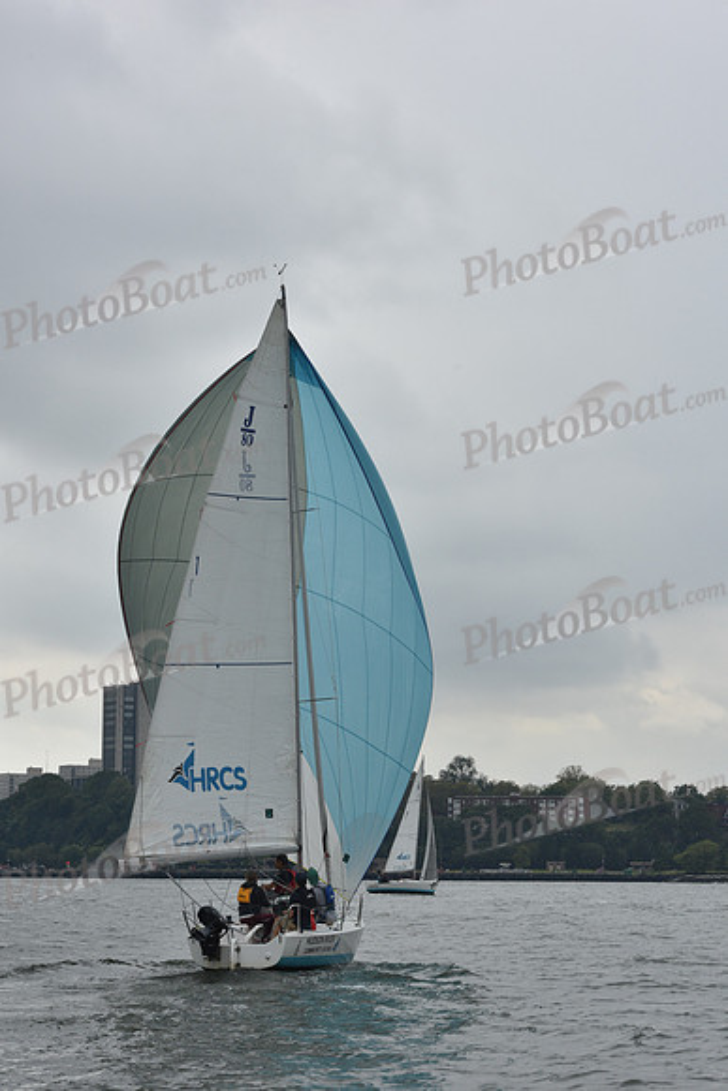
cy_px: 546
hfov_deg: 17.1
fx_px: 2425
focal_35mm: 80
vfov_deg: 25.4
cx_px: 364
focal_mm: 80
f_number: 11
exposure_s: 1/800
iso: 400
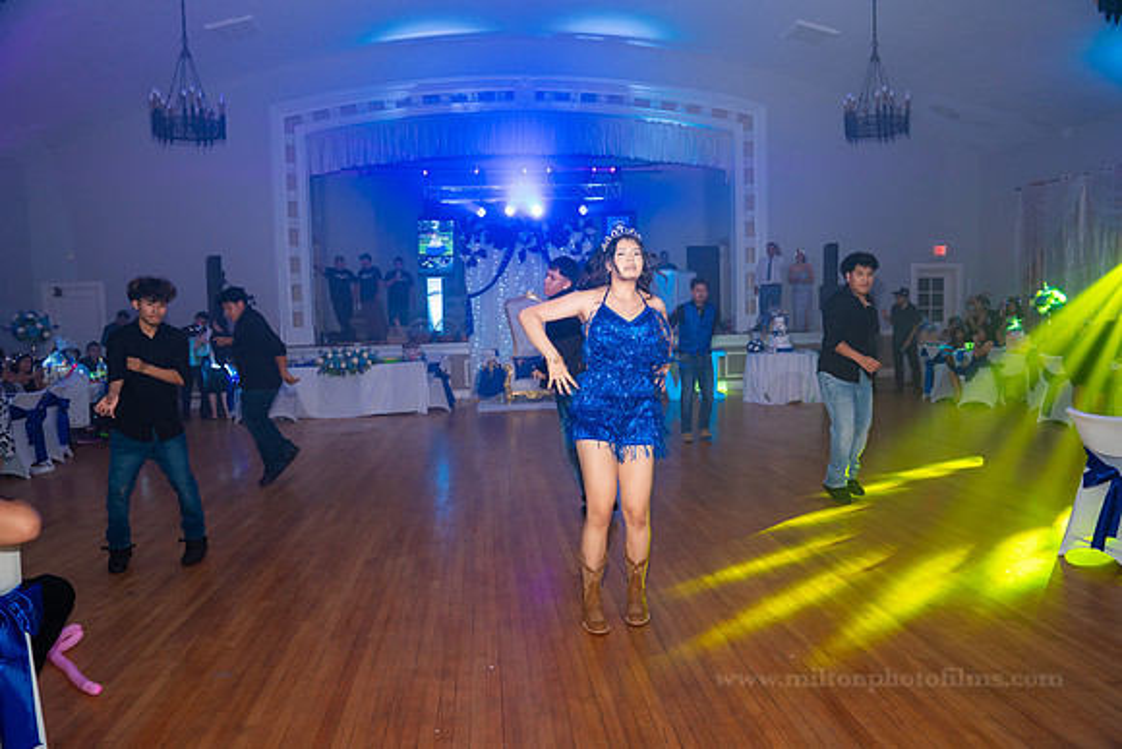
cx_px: 561
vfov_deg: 53.2
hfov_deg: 73.7
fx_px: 748
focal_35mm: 24
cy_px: 374
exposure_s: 1/80
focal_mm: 24
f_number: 3.5
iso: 800
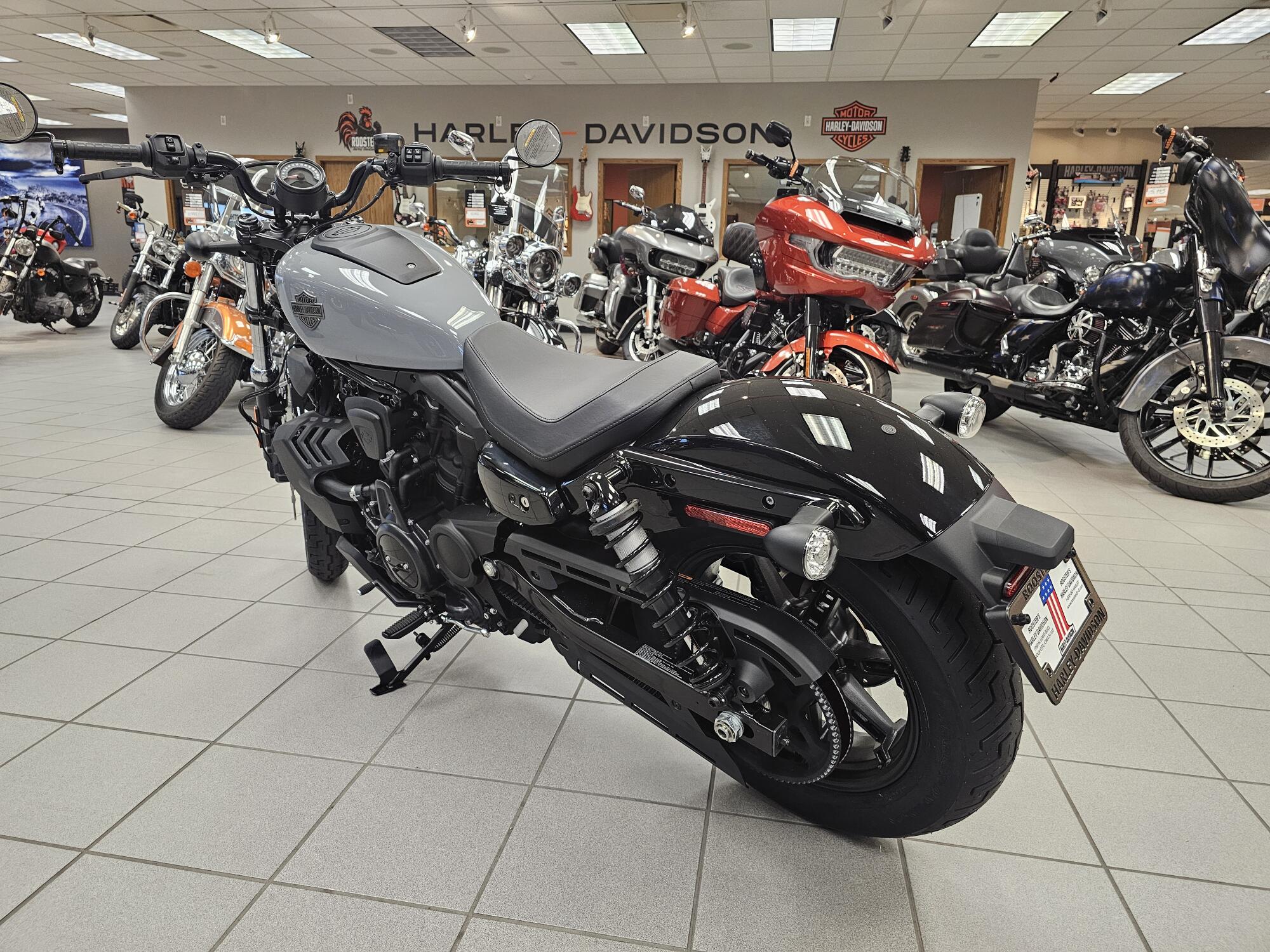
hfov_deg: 73.9
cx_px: 635
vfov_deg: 58.9
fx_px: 844
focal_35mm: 23
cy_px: 476
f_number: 1.7
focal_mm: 6.3
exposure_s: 1/120
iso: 320
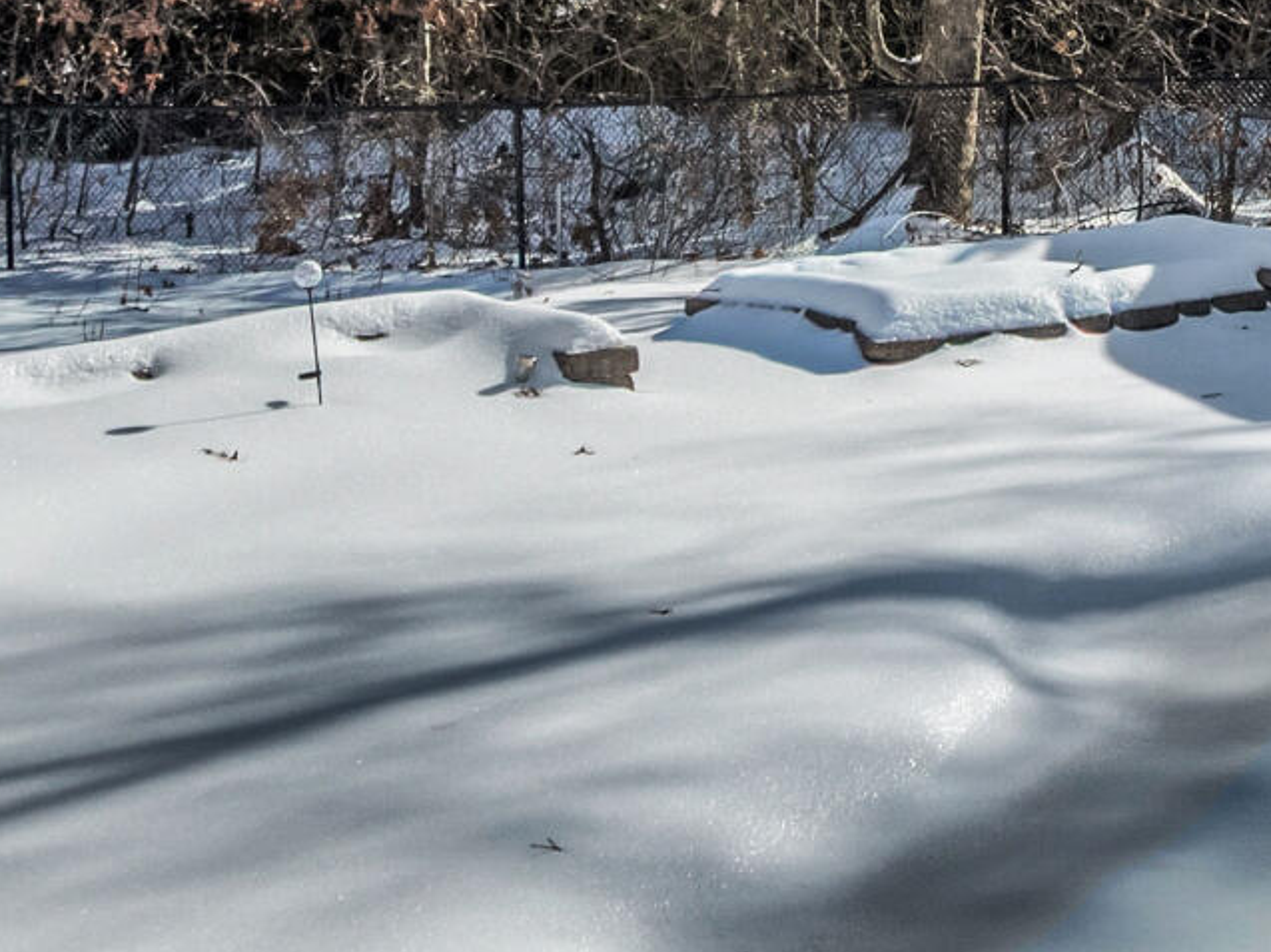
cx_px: 1732
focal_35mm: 113
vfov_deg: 12.7
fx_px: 4147
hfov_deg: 16.3
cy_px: -271
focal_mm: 12.29
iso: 110
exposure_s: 1/1600
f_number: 2.8
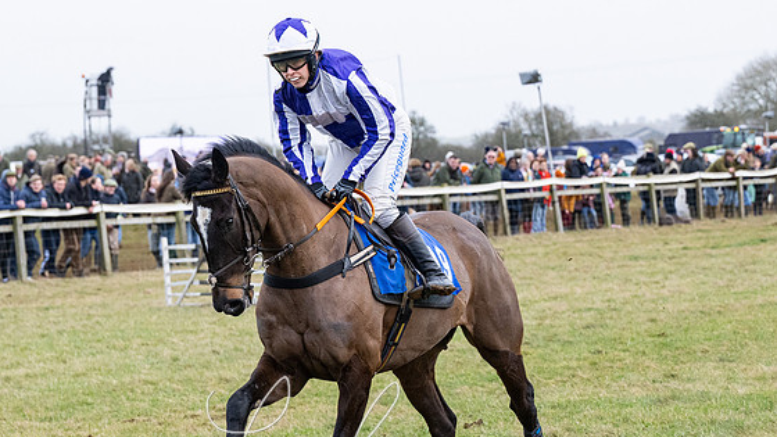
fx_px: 2823
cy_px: 291
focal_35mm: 137
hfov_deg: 15.7
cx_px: 325
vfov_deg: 8.8
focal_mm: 70
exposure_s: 1/1600
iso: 800
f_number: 4
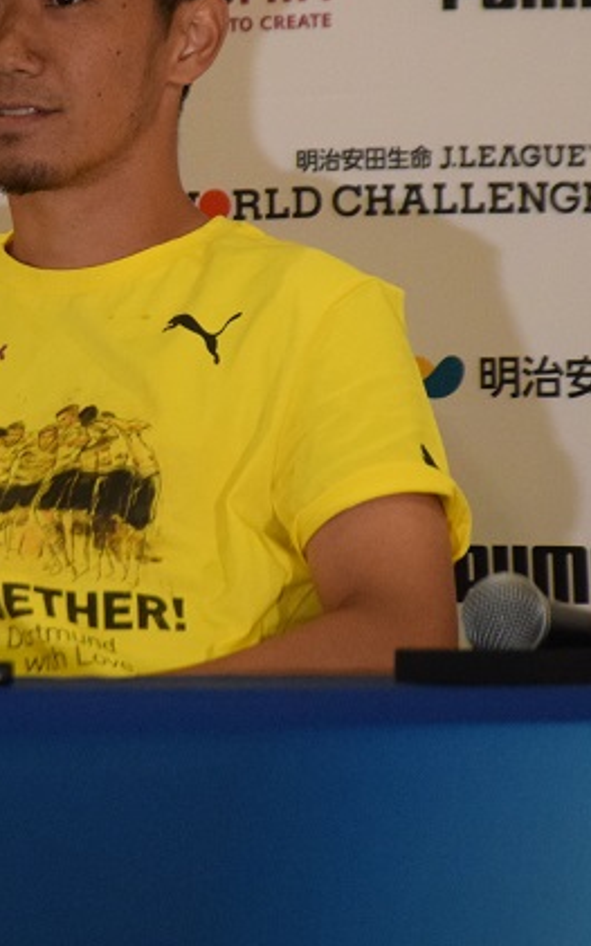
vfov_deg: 4.6
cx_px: 74
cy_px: 290
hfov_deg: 2.9
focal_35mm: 458
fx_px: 11807
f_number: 5.6
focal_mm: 140
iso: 3200
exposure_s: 1/250
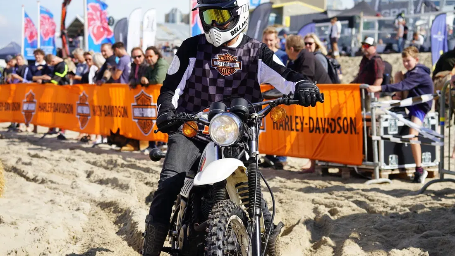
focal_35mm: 80
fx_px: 965
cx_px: 223
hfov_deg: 26.5
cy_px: 150
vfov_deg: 15.1
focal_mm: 70
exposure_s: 1/500
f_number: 5.6
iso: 100
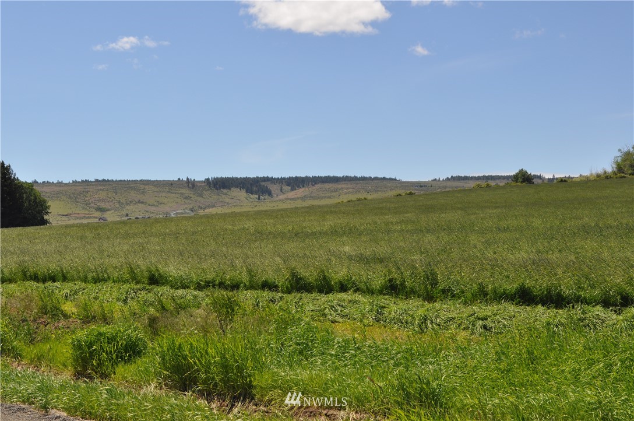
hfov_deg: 35.1
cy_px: 210
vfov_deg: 23.7
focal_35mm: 57
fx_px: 1002
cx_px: 317
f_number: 10
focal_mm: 38
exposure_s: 1/400
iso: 200
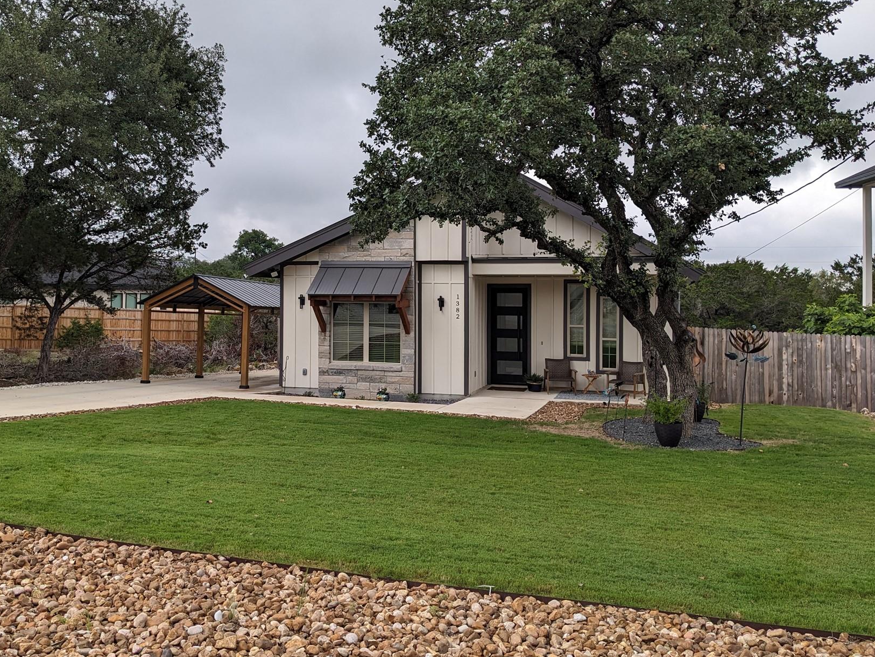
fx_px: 860
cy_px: 281
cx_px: 341
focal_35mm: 34
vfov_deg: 41.7
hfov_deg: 53.5
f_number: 1.73
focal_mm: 4.38
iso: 62
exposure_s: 1/1672
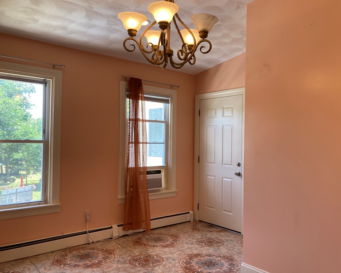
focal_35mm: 30
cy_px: 133
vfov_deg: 48.5
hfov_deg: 58.7
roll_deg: -1.0
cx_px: 183
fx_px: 303
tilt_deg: +1.8
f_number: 1.8
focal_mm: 3.99
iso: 64
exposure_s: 1/120
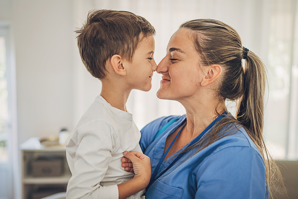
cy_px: 100
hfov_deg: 54.4
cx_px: 149
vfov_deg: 37.9
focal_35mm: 35
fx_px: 290
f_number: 1.8
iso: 400
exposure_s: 1/160
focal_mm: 35
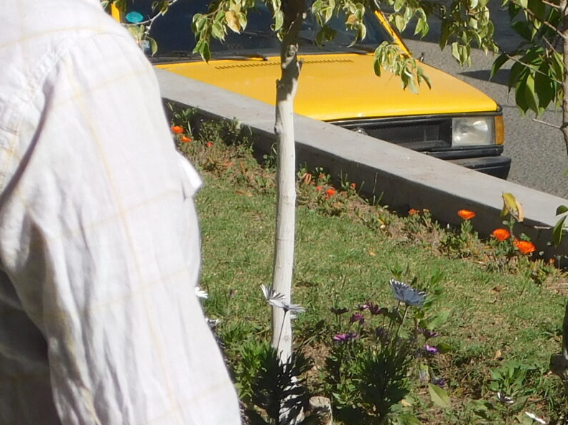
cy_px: 131
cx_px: 401
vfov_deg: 5.7
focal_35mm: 259
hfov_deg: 7.6
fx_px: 4249
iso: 125
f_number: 4.4
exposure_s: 1/1000
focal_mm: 14.2
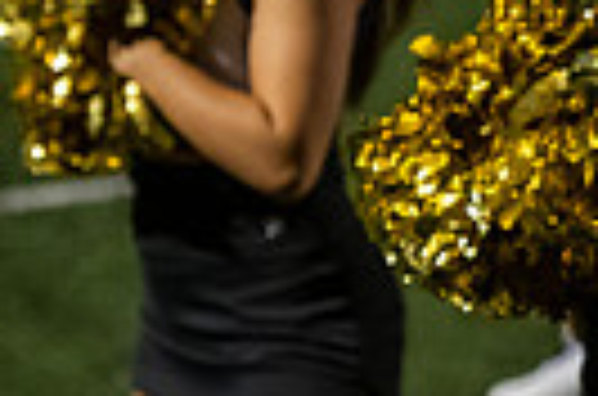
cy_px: 191
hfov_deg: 3.9
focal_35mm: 525
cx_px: 1196
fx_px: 8700
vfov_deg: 2.6
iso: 4000
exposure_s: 1/500
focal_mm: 120
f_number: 3.2
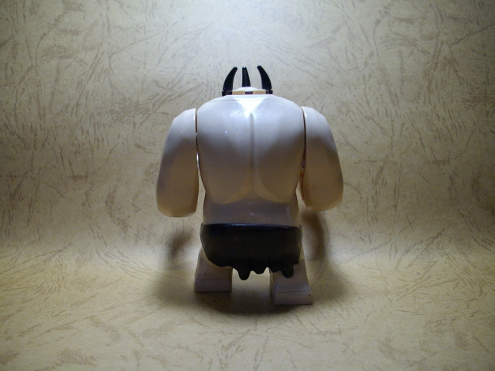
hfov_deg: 50.1
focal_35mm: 37
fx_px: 529
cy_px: 186
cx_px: 248
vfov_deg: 38.7
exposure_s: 1/50
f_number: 2.8
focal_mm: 6.2
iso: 160
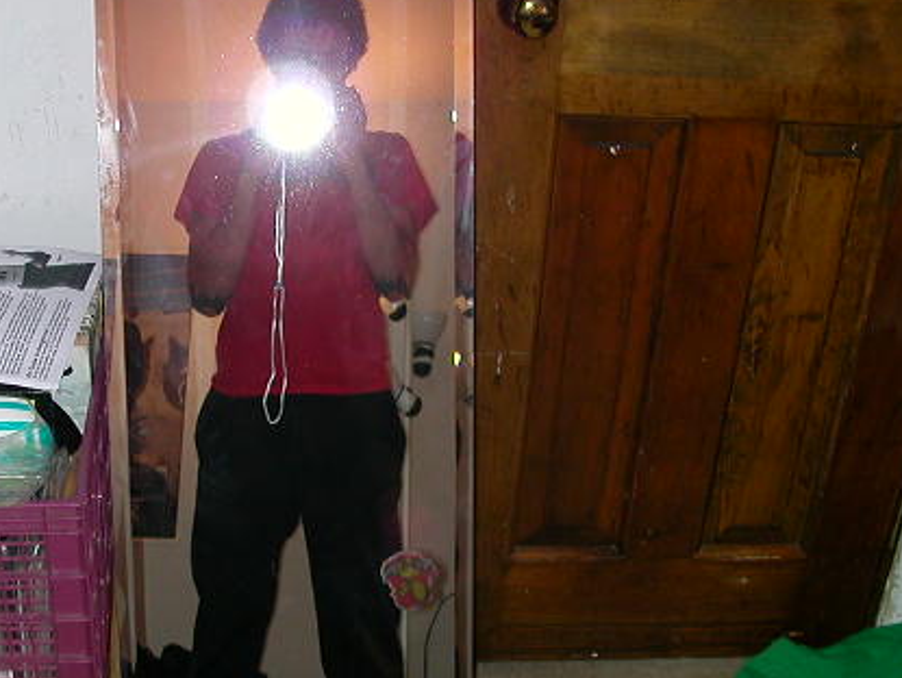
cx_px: 372
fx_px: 1487
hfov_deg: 33.7
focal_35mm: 57
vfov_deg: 25.6
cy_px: 437
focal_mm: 5.6
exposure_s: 1/59.9
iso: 100
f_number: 2.7
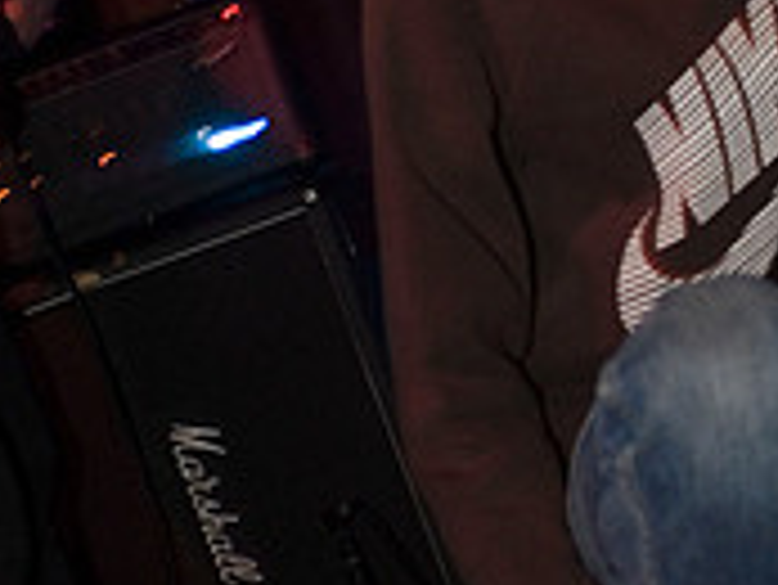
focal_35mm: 75
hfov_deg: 25.6
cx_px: 596
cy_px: 171
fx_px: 1687
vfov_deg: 19.6
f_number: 2.8
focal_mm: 20
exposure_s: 1/15
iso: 800
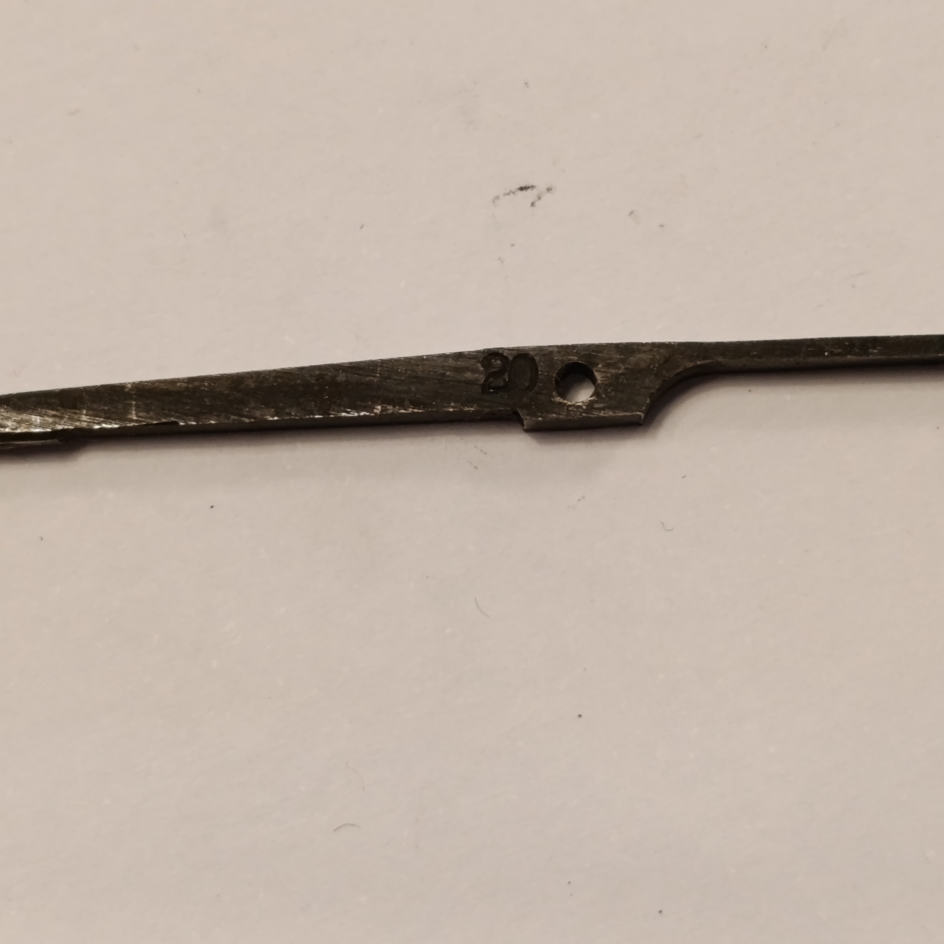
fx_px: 3363
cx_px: 477
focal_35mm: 109
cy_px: 472
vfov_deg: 16.0
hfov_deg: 16.0
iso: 640
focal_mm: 6.14
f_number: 1.6
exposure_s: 1/100
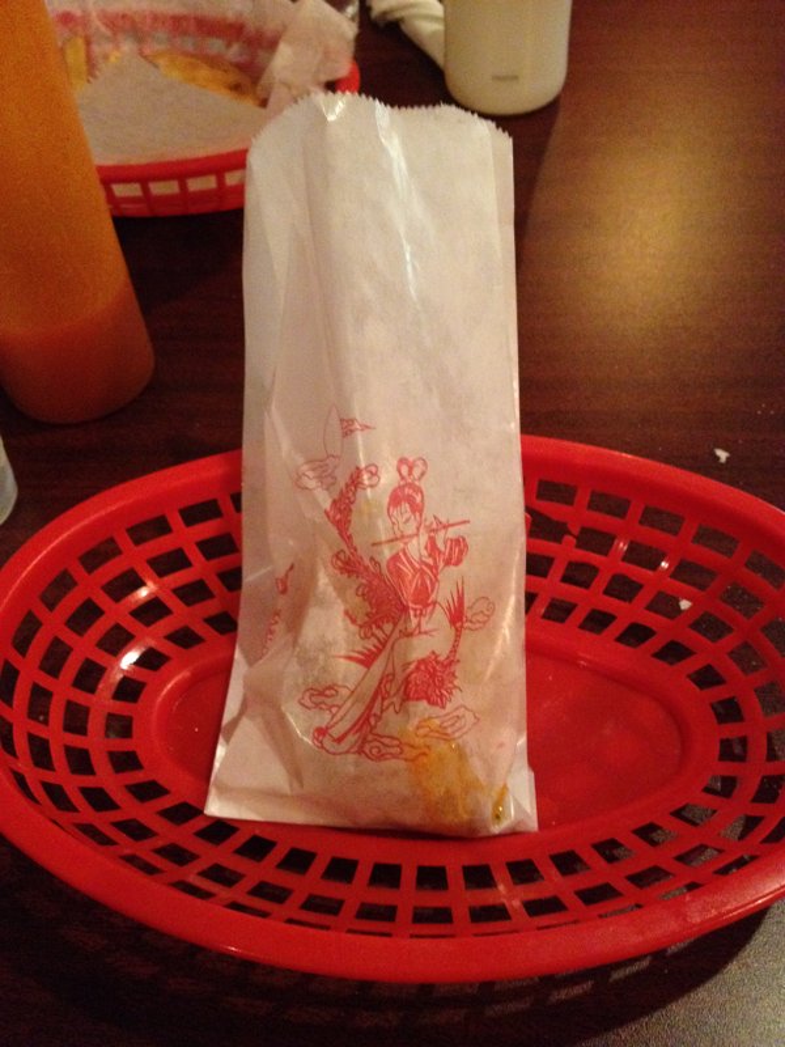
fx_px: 1058
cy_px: 524
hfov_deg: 40.7
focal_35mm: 35
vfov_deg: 52.6
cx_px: 392
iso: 640
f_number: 2.4
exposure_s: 1/15
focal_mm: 4.28
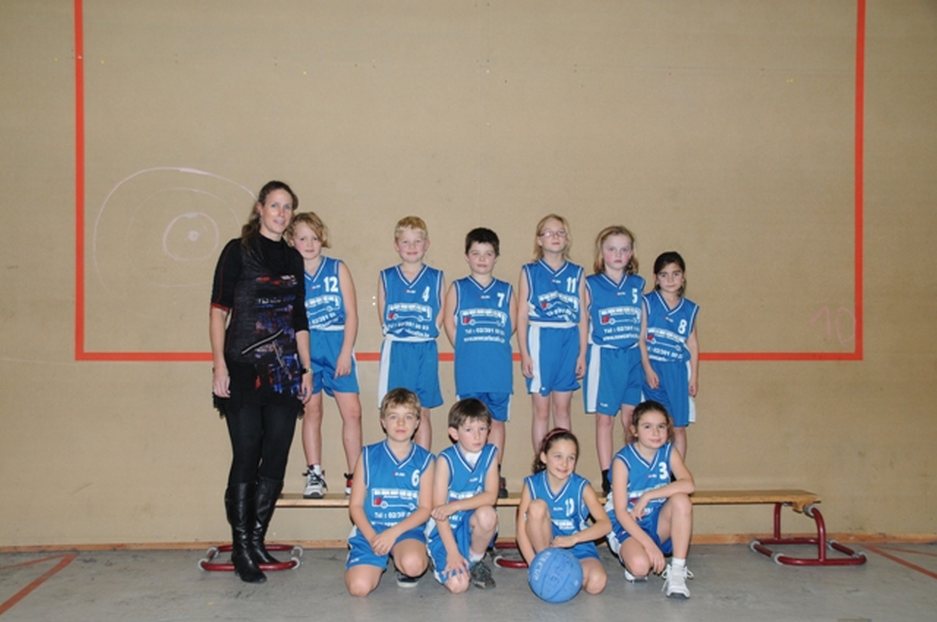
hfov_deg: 45.0
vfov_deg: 30.8
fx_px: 1131
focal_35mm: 44
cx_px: 468
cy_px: 311
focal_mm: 29
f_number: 5.6
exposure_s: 1/60
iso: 640
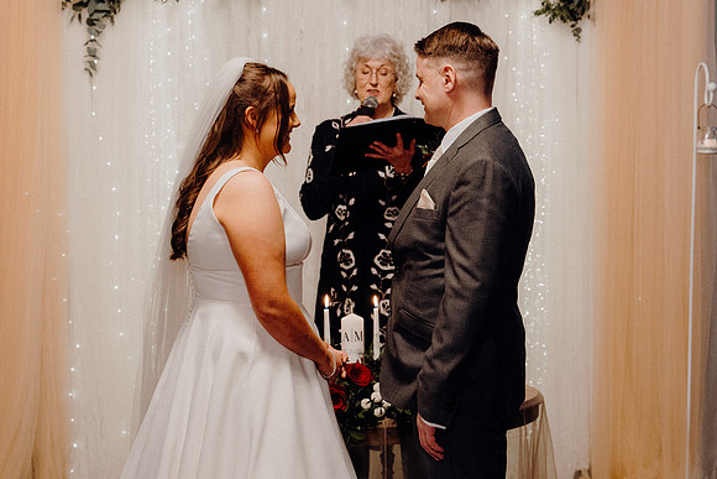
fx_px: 1494
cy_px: 240
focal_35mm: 75
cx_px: 358
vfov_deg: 18.2
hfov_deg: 27.0
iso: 2500
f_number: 3.5
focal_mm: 50
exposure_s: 1/160
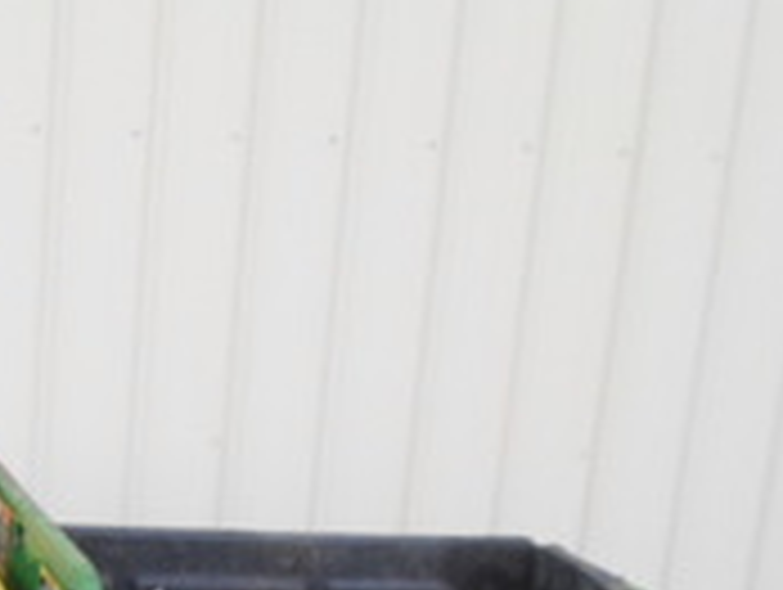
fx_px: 1767
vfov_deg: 17.4
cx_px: -140
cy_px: 833
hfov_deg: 23.1
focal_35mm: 78
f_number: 2.5
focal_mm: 4.5
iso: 80
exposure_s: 1/250
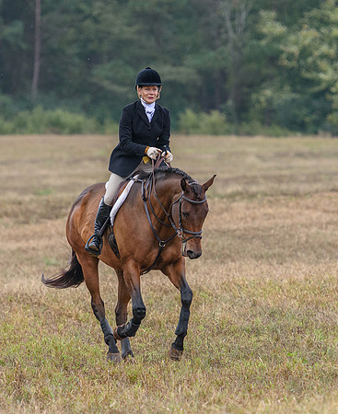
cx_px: 208
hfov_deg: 3.6
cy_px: 245
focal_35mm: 437
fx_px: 5407
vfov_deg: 4.4
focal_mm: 175
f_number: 4
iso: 800
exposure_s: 1/2000
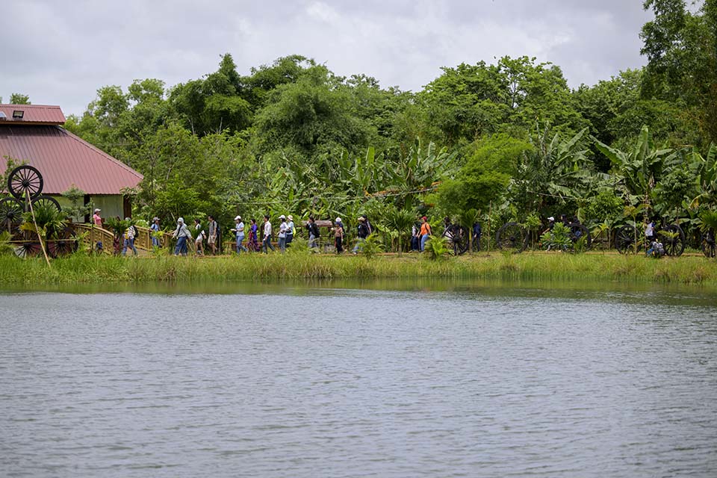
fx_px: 1992
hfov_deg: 20.4
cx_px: 358
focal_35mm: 100
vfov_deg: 13.7
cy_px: 239
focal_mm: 100
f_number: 2.8
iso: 64
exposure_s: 1/800
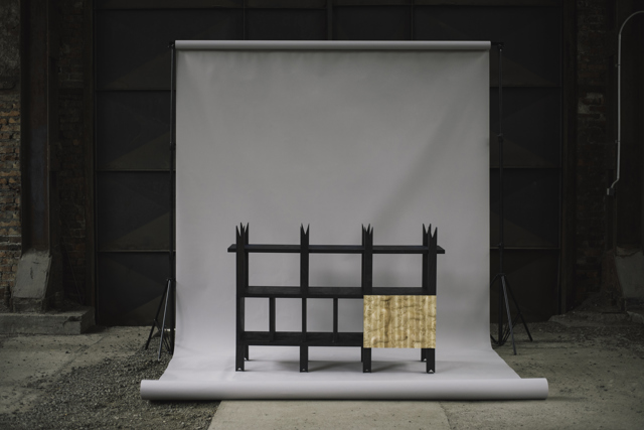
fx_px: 895
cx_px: 322
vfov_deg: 27.0
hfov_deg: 39.6
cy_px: 215
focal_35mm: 50
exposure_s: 1/320
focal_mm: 50
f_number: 1.8
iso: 500
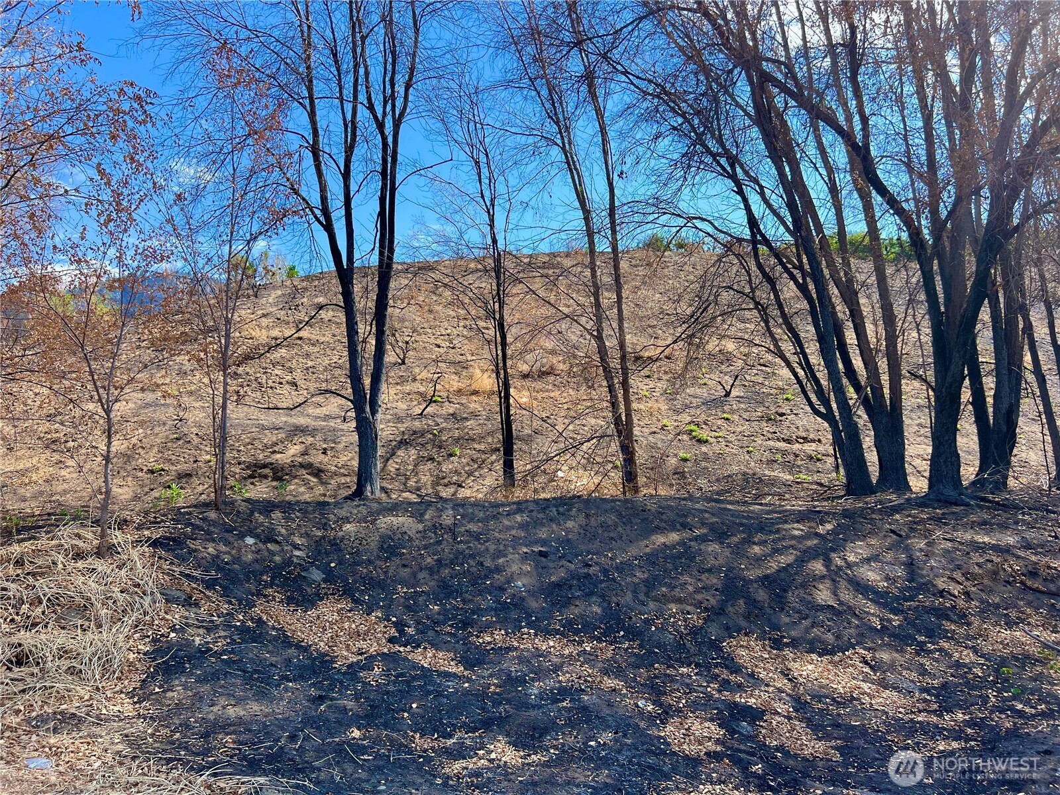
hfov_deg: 67.3
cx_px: 530
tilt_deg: +8.7
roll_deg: +0.9
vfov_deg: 53.1
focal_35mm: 26
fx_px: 796
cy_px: 398
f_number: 1.5
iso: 50
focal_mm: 5.7
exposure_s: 1/1808
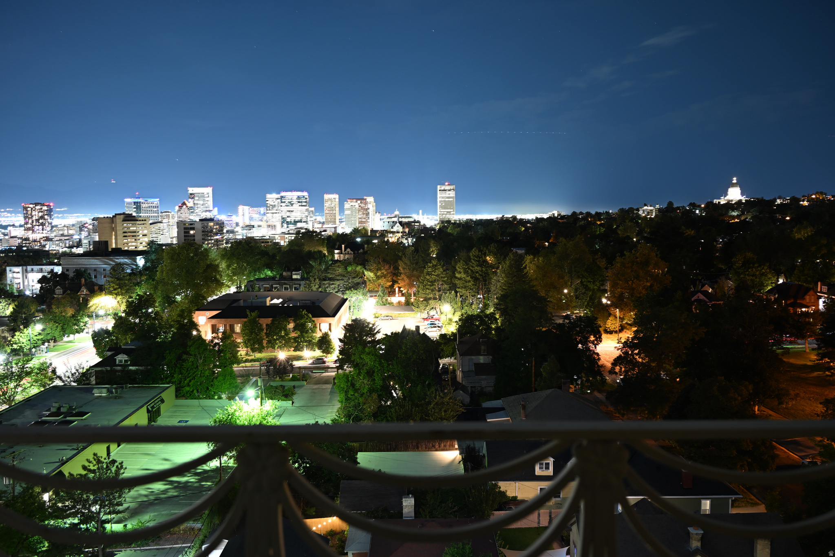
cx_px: 418
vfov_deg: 44.3
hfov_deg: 62.8
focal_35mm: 30
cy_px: 278
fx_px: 684
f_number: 4.5
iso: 200
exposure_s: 25
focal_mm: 29.5
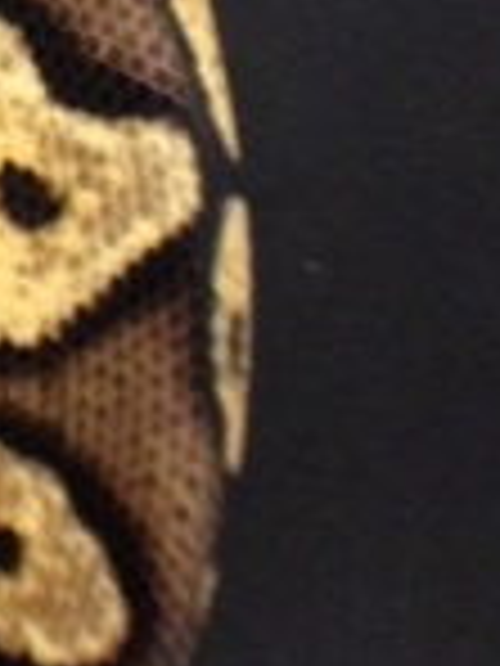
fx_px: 2908
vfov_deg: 12.7
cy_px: -148
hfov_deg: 9.3
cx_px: -459
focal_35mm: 151
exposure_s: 1/20
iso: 250
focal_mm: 4.28
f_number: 2.4
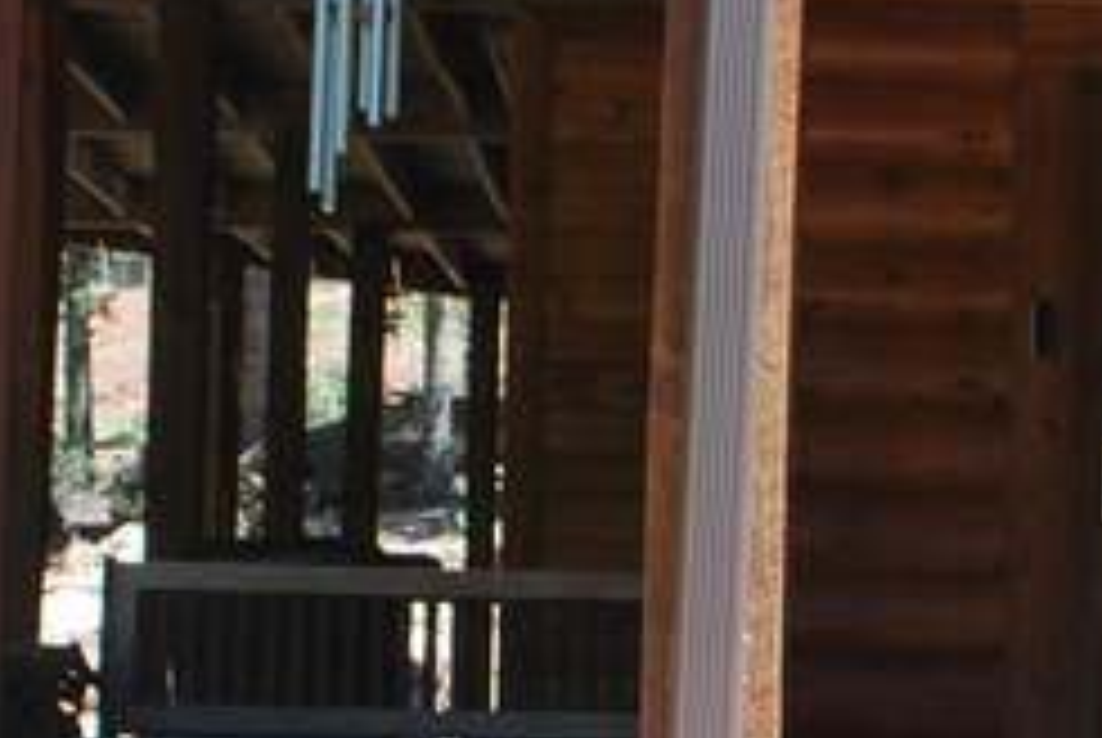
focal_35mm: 141
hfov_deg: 14.5
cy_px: 655
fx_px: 4321
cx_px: 742
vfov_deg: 9.7
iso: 100
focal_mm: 18
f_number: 5.6
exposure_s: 1/125
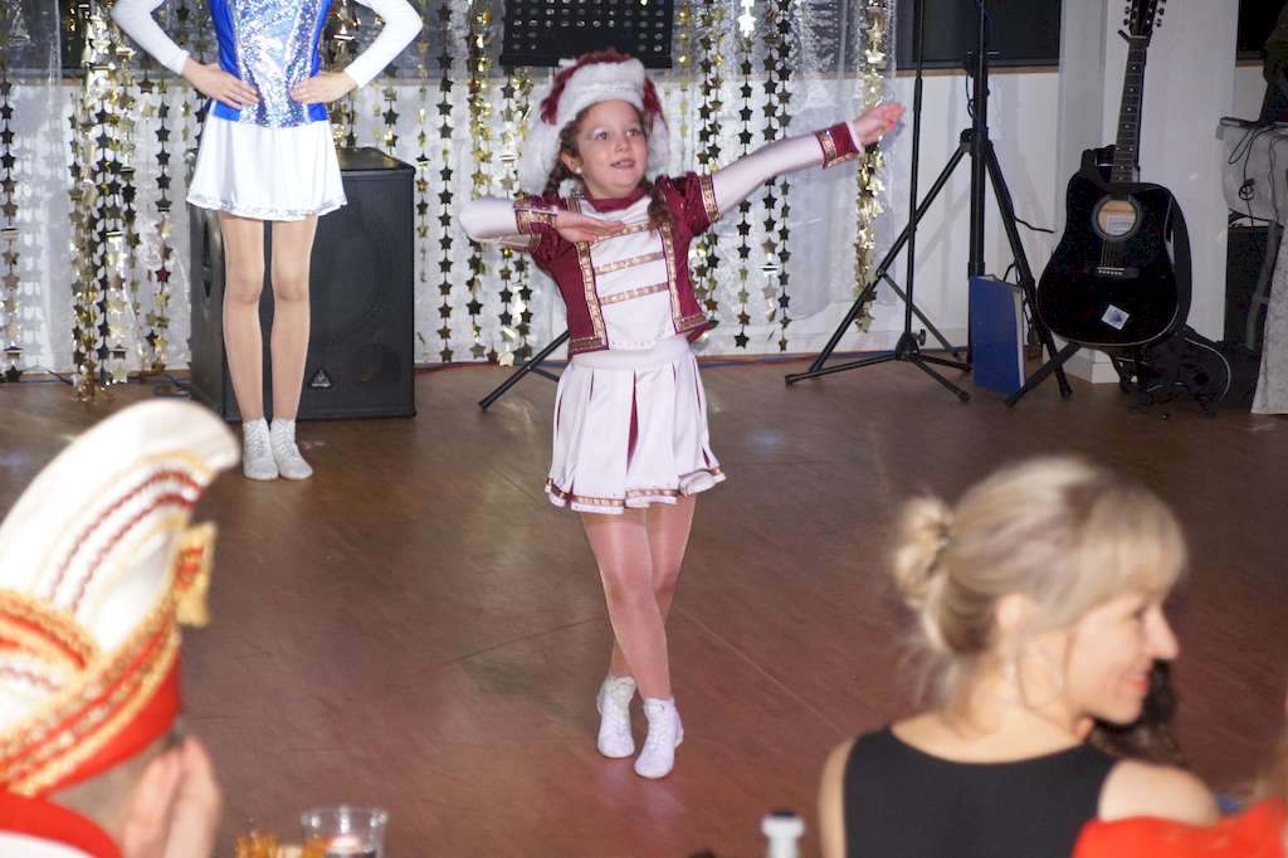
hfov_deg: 16.1
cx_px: 644
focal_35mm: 128
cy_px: 429
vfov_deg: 10.7
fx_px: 4560
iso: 2000
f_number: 5.6
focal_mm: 85
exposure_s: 1/160
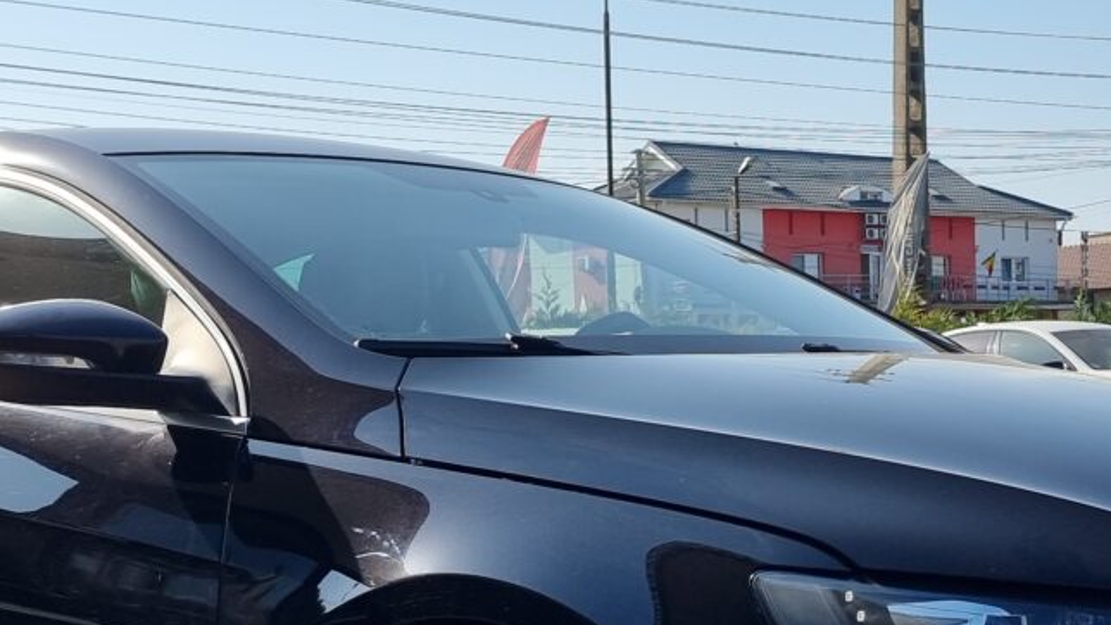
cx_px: 662
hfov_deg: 32.3
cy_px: 425
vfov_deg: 18.5
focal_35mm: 65
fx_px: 1915
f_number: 1.8
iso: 50
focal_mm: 6.7
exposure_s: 1/989
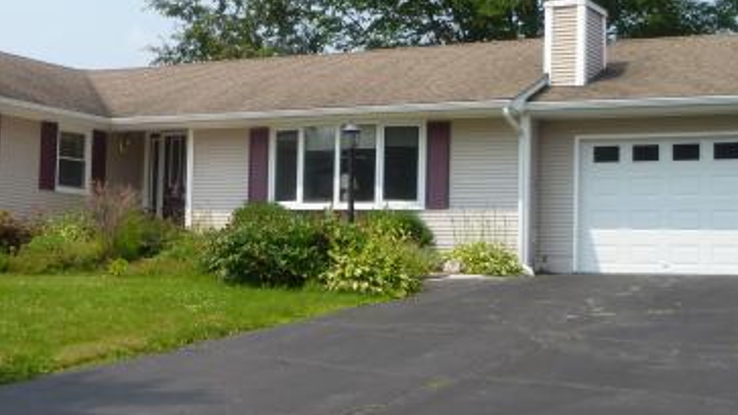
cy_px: 197
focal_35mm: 68
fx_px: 1330
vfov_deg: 17.7
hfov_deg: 30.8
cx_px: 262
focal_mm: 6.9
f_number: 3.7
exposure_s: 1/500
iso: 80
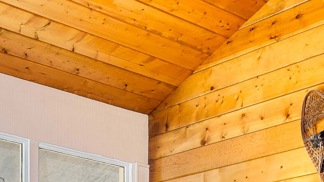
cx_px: 146
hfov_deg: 23.7
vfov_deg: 12.1
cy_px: 351
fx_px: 773
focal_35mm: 90
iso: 50
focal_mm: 18
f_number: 5.6
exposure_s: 1/250
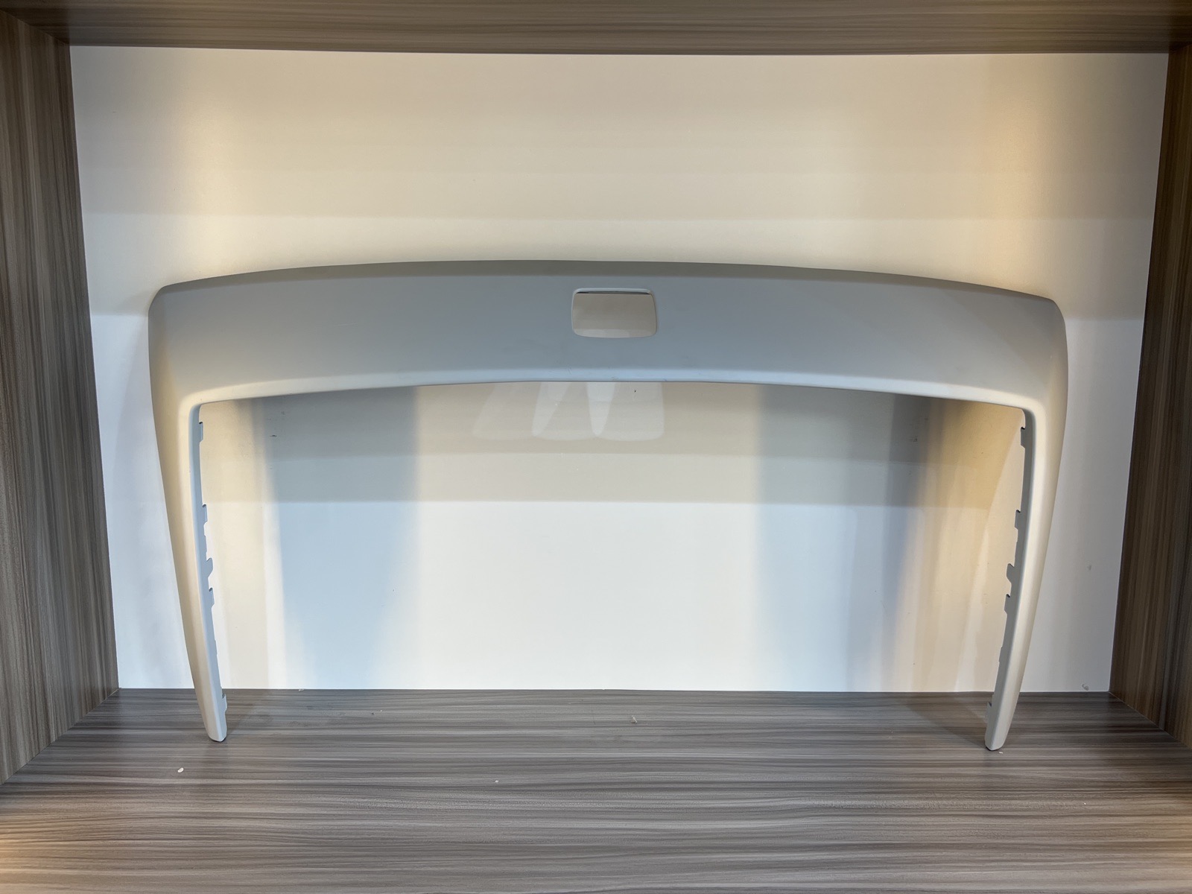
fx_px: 895
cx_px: 596
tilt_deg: -7.7
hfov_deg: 67.3
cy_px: 447
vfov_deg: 53.1
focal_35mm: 26
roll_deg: +0.1
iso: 40
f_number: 1.5
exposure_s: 1/100
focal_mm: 5.7
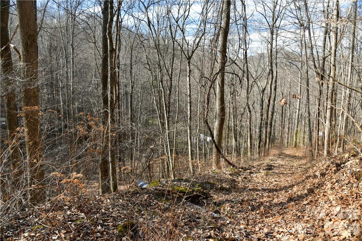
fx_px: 241
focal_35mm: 24
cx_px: 181
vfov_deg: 53.2
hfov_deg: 73.7
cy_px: 120
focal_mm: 24
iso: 800
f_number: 7.1
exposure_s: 1/200
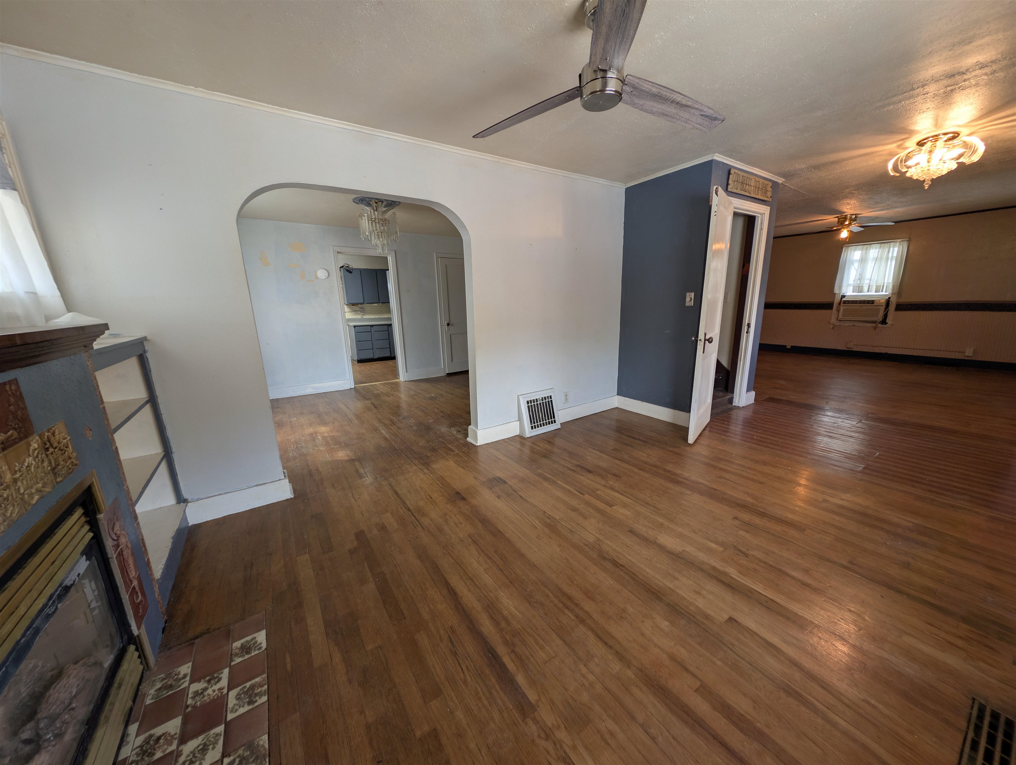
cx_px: 508
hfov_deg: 110.5
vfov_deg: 94.6
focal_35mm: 12
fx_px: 353
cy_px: 382
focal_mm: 2.23
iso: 38
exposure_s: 1/20
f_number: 1.95
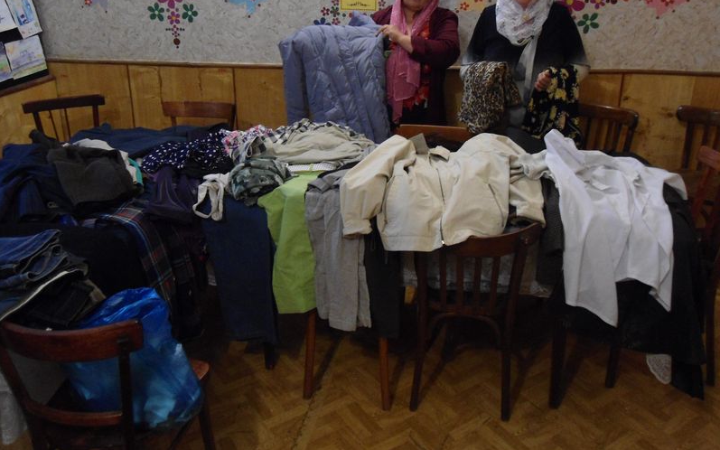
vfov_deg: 38.2
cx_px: 360
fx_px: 647
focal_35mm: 33
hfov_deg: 58.1
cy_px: 181
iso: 400
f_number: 3
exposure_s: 1/15
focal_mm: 5.6
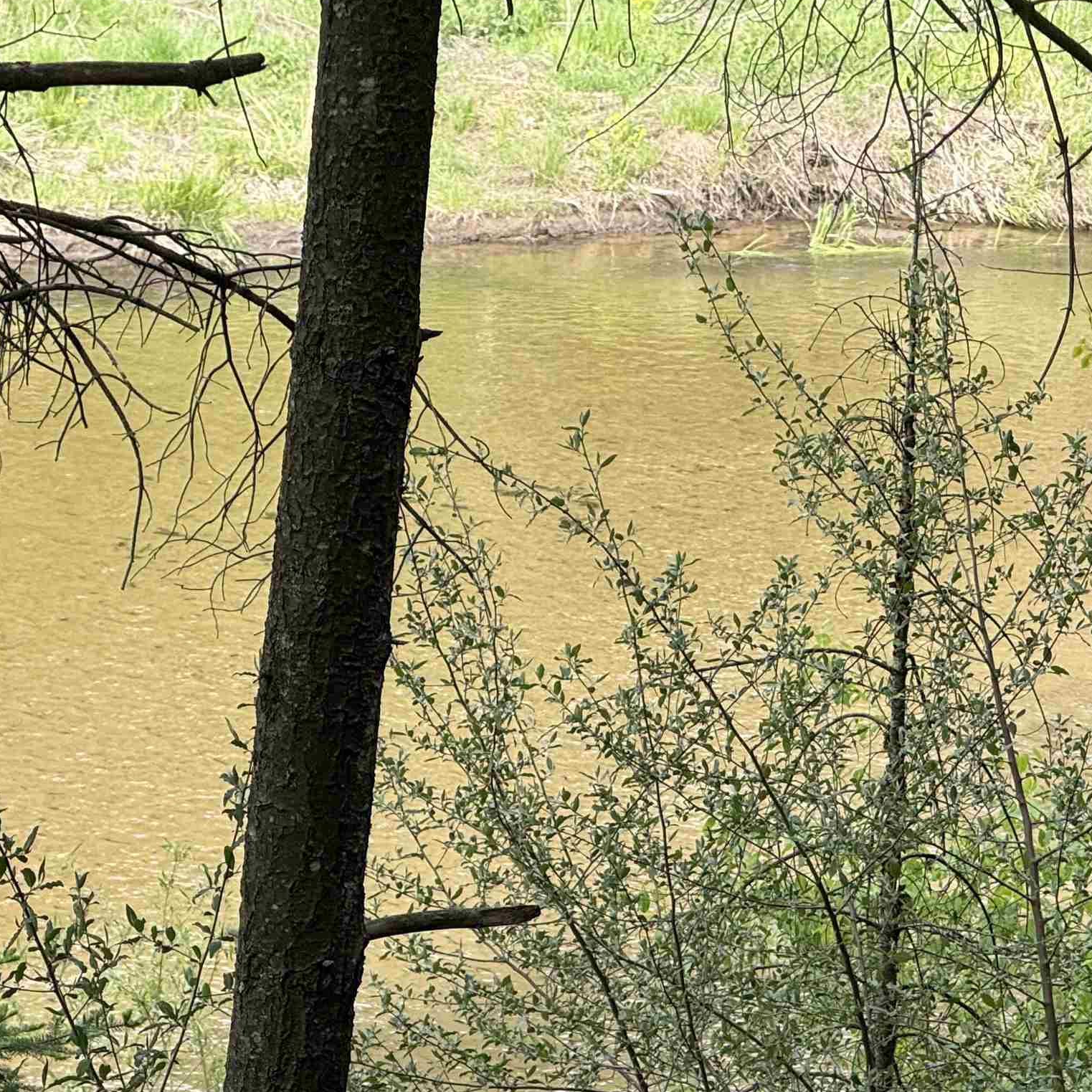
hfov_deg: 8.2
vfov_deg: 8.2
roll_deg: -2.3
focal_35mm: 214
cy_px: 807
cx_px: 673
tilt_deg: -14.4
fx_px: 7638
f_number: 2.8
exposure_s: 1/400
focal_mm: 15.66
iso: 50
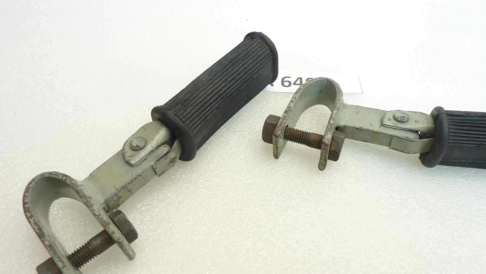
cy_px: 164
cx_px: 243
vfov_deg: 41.3
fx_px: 361
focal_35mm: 28
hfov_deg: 67.9
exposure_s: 1/15
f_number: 3.3
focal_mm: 4.1
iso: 80
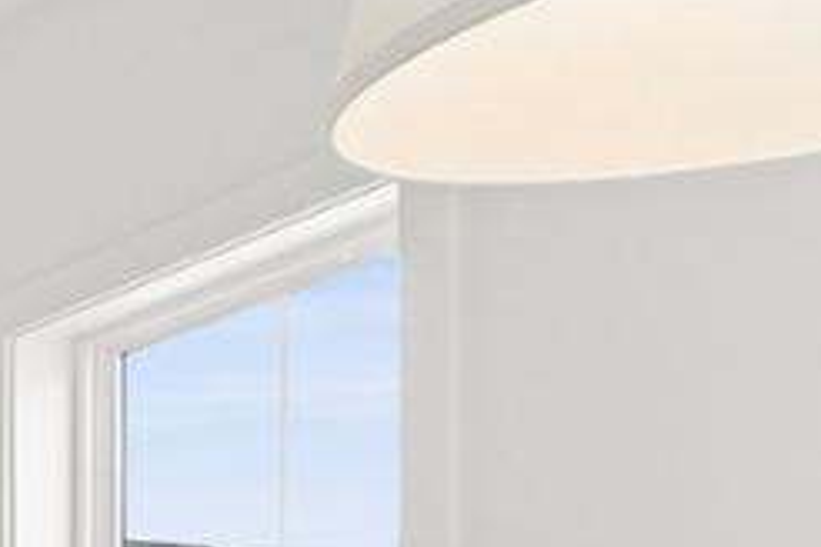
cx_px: -1452
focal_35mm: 82
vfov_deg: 14.6
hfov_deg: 12.7
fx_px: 1870
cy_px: 984
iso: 500
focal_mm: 14
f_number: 6.3
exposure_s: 1/200
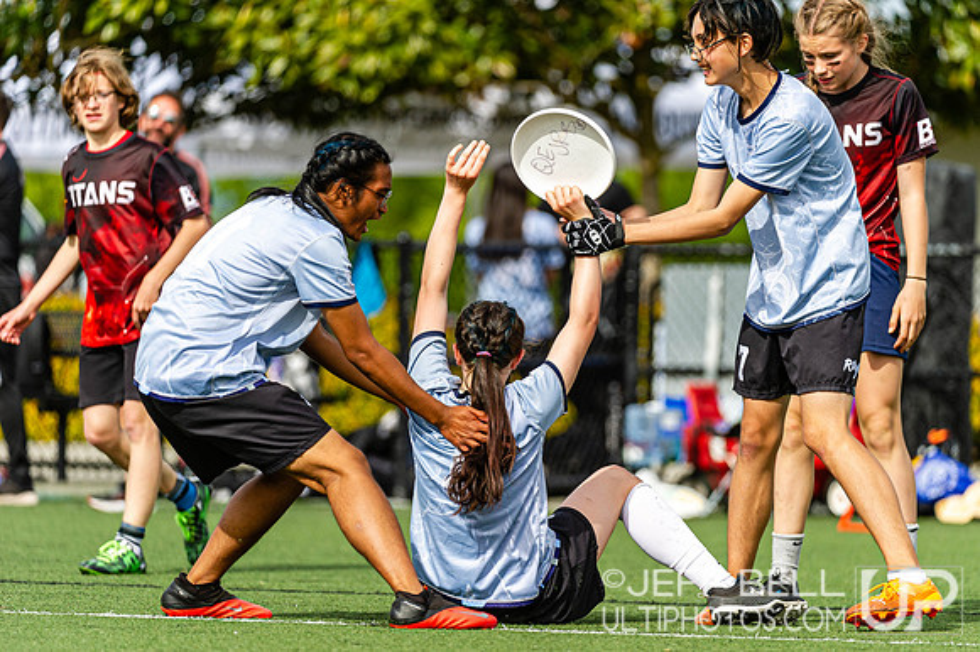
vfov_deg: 4.2
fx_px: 8825
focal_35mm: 324
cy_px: 352
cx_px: 530
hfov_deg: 6.4
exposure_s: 1/1000
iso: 200
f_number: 4
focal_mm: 300
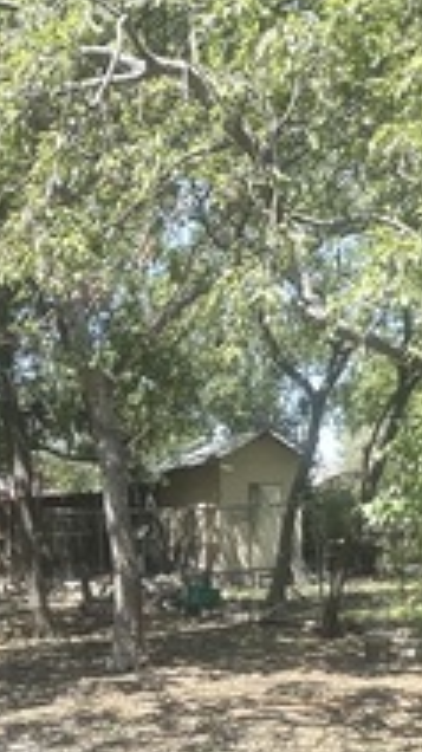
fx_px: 917
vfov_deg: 41.2
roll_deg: +1.3
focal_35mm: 46
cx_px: 60
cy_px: 674
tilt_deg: -7.0
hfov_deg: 25.3
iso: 40
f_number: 2.2
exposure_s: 1/924
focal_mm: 2.22
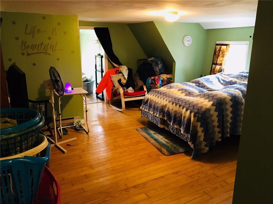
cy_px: 102
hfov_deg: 61.7
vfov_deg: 48.2
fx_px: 229
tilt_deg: -15.8
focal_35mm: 29
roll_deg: -0.5
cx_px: 136
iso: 200
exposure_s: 1/24
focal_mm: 4.15
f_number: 2.2
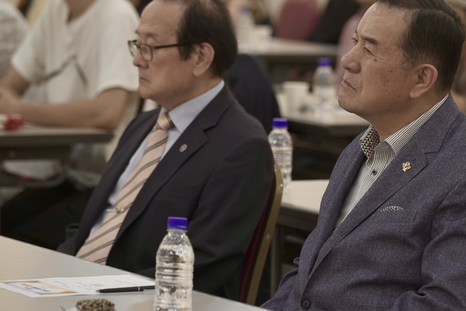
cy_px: 134
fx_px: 3002
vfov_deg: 5.9
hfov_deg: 8.9
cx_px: 282
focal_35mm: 232
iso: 400
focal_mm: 183
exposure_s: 1/60
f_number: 5
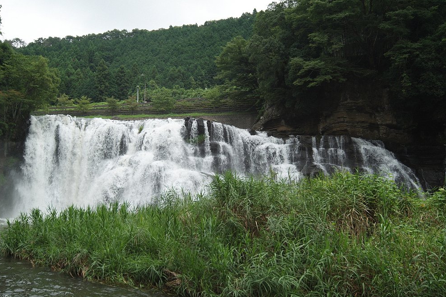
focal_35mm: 33
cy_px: 145
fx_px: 409
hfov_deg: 57.2
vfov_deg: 40.0
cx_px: 217
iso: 200
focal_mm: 21
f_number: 8
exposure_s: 1/125
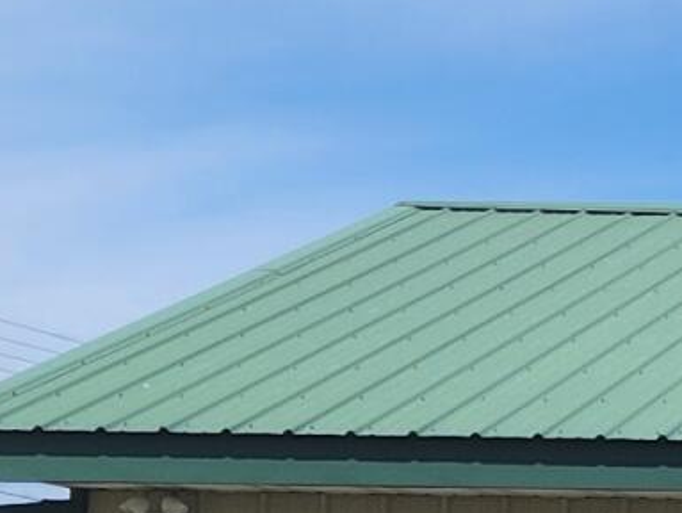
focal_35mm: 180
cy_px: 616
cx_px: 1715
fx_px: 3550
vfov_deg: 8.2
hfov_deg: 9.6
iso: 20
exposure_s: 1/2558
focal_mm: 5.4
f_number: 1.8
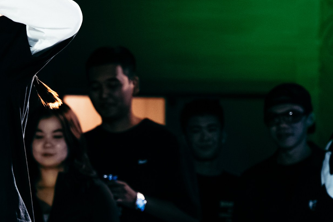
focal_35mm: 234
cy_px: 281
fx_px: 2165
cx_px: -93
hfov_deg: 8.7
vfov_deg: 5.8
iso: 3200
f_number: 2.8
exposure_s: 1/800
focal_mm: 70
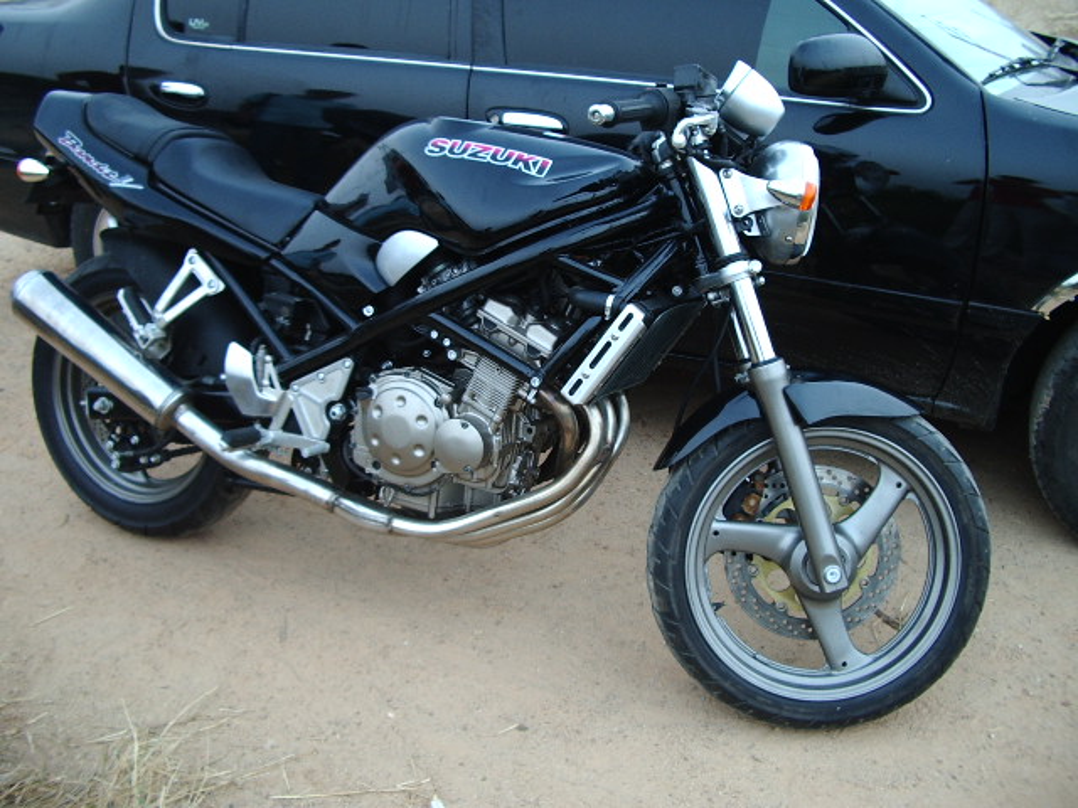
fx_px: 1090
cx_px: 539
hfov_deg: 52.6
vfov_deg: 40.7
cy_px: 404
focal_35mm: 35
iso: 100
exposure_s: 1/6
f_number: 2.6
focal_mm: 5.8
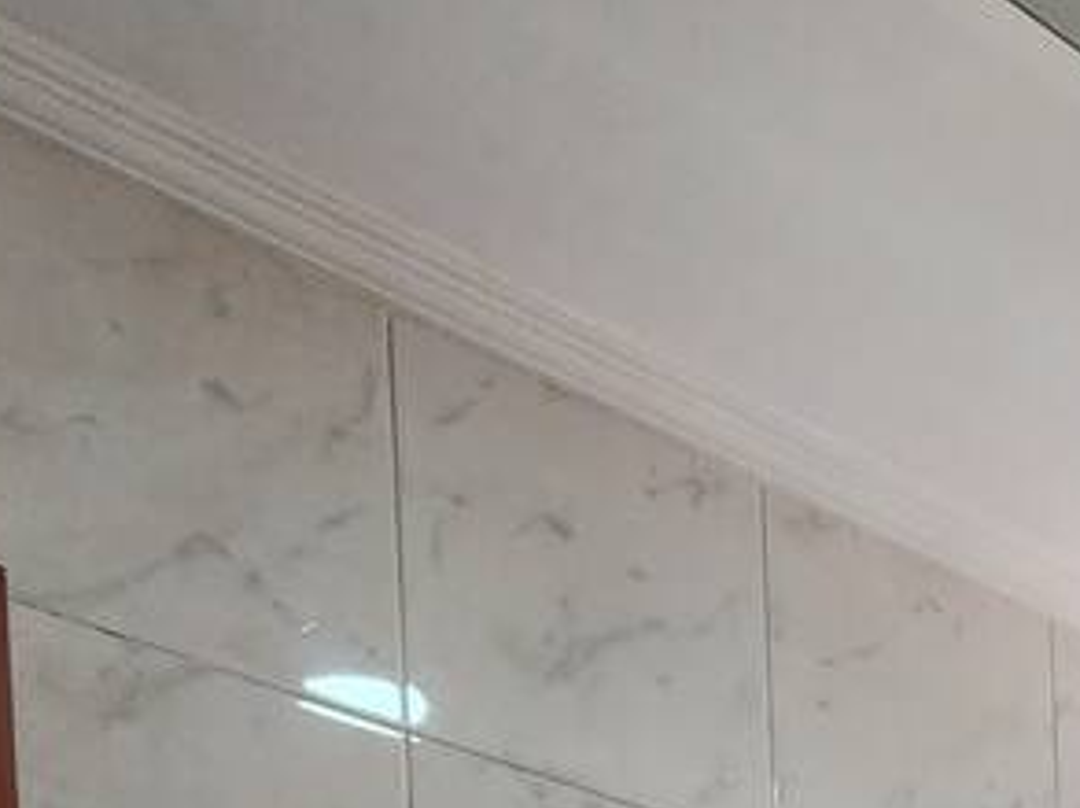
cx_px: 2131
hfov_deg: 19.1
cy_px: 1778
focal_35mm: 64
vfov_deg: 15.8
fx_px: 1994
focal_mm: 2.2
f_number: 2.2
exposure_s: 1/60
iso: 125
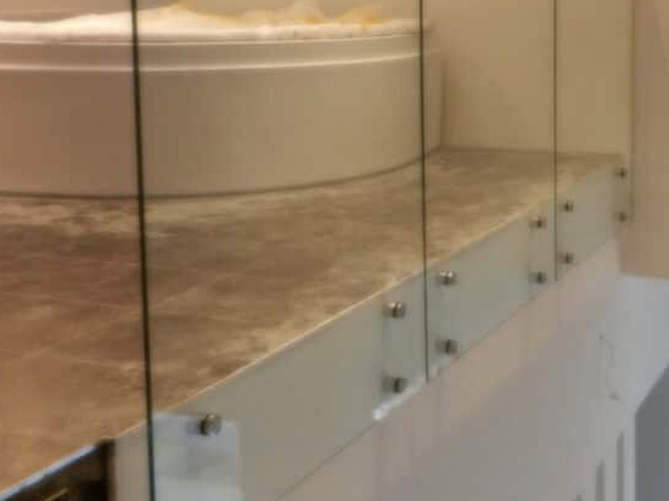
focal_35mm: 54
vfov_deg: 26.4
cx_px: 586
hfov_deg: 33.9
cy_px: 86
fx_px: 1043
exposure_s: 1/15
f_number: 3.6
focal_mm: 5.1
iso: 400
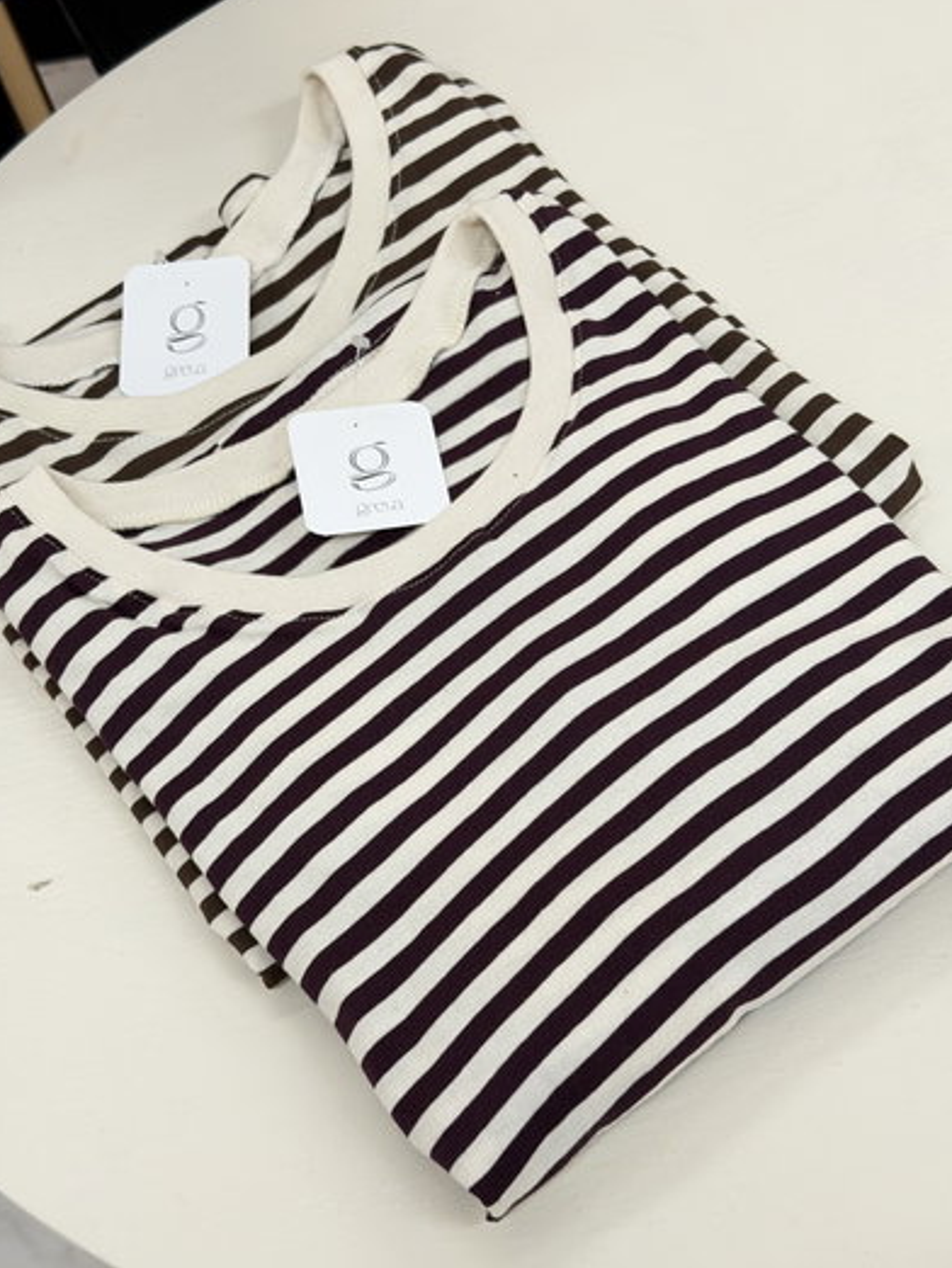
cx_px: 474
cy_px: 635
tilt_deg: -57.8
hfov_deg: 29.7
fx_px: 1795
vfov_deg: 38.9
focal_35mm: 49
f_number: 1.78
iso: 125
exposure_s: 1/50
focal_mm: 6.76
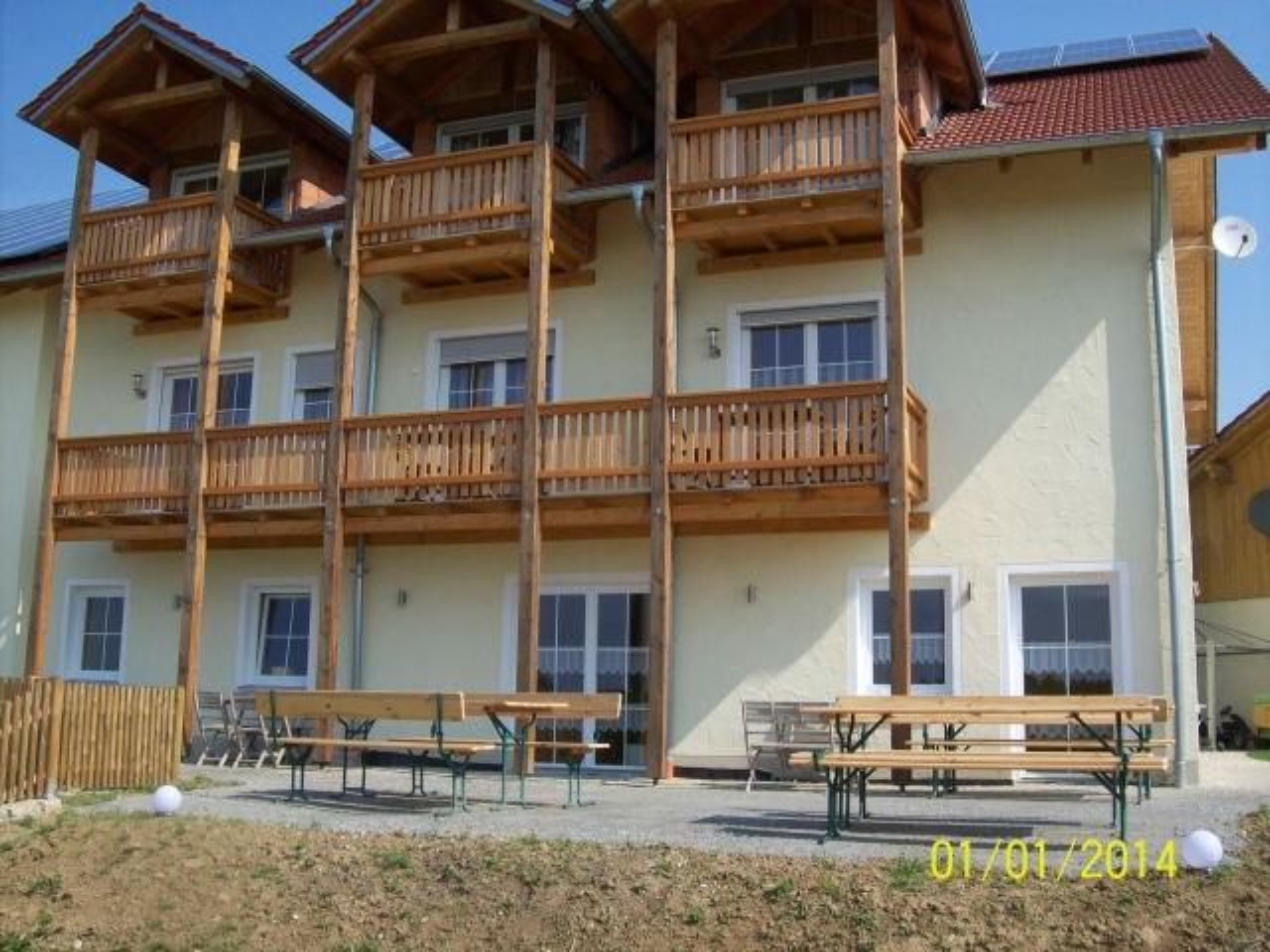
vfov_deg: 39.7
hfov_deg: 51.4
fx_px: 1321
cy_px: 476
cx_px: 635
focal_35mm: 36
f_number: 4.8
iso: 80
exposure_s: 1/569
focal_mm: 6
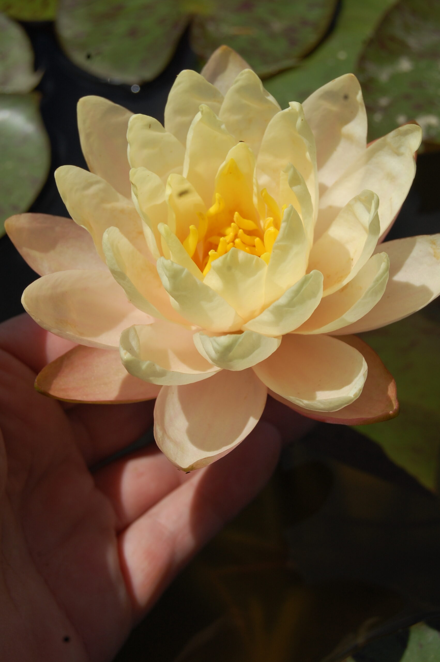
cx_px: 220
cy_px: 331
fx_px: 1378
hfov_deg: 18.1
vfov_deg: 27.0
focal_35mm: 75
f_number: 13
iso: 200
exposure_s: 1/640
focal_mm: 50
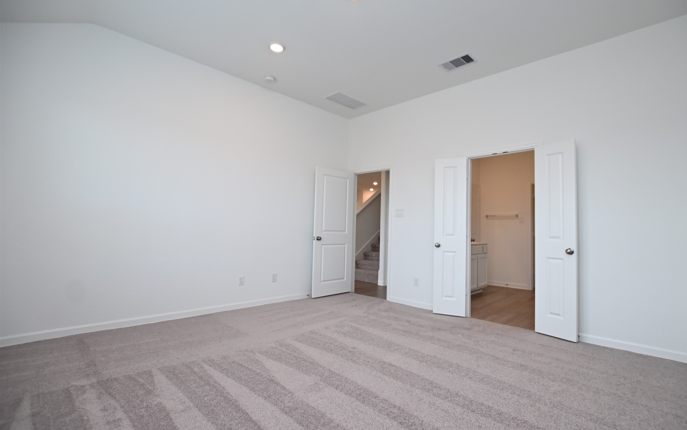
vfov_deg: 71.3
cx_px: 359
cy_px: 218
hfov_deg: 97.7
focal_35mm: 16
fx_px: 300
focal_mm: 10
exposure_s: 1/200
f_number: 3.5
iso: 400
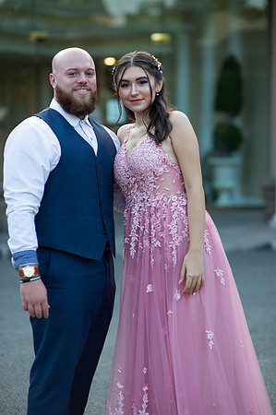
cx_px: 138
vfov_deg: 23.9
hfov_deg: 16.0
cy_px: 208
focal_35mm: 85
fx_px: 980
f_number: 2
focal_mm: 85
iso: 250
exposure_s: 1/800
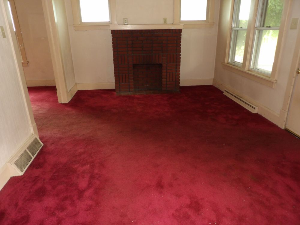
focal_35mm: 24
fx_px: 208
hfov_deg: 71.6
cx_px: 150
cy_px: 112
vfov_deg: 56.8
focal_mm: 4.3
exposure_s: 1/32
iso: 200
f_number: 3.2
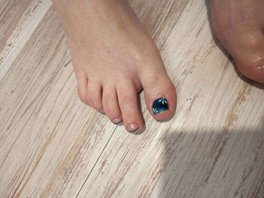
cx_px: 132
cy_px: 99
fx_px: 183
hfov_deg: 71.6
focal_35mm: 24
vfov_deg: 56.8
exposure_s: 1/25
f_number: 1.7
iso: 442
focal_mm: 5.24
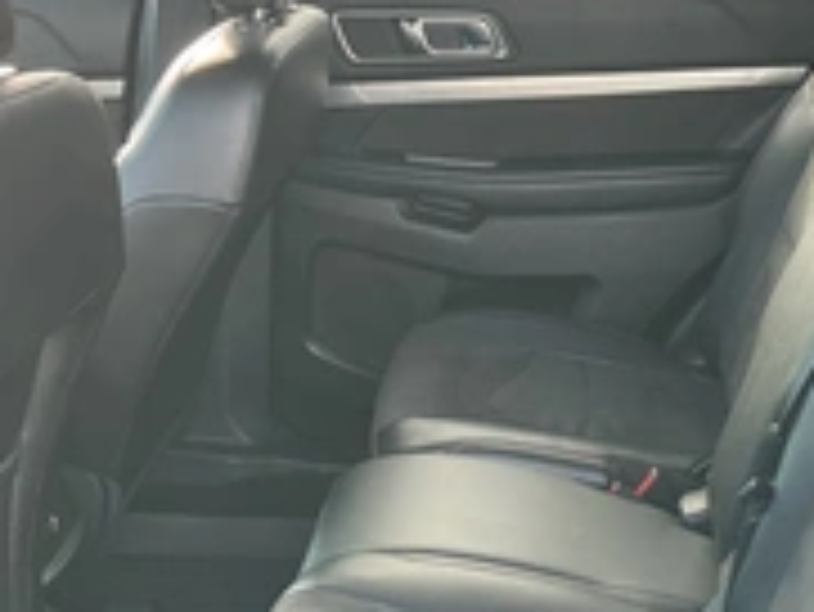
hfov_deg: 30.1
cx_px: 499
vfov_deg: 22.8
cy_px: 441
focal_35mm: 64
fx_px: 1506
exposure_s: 1/122
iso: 64
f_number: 1.8
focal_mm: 3
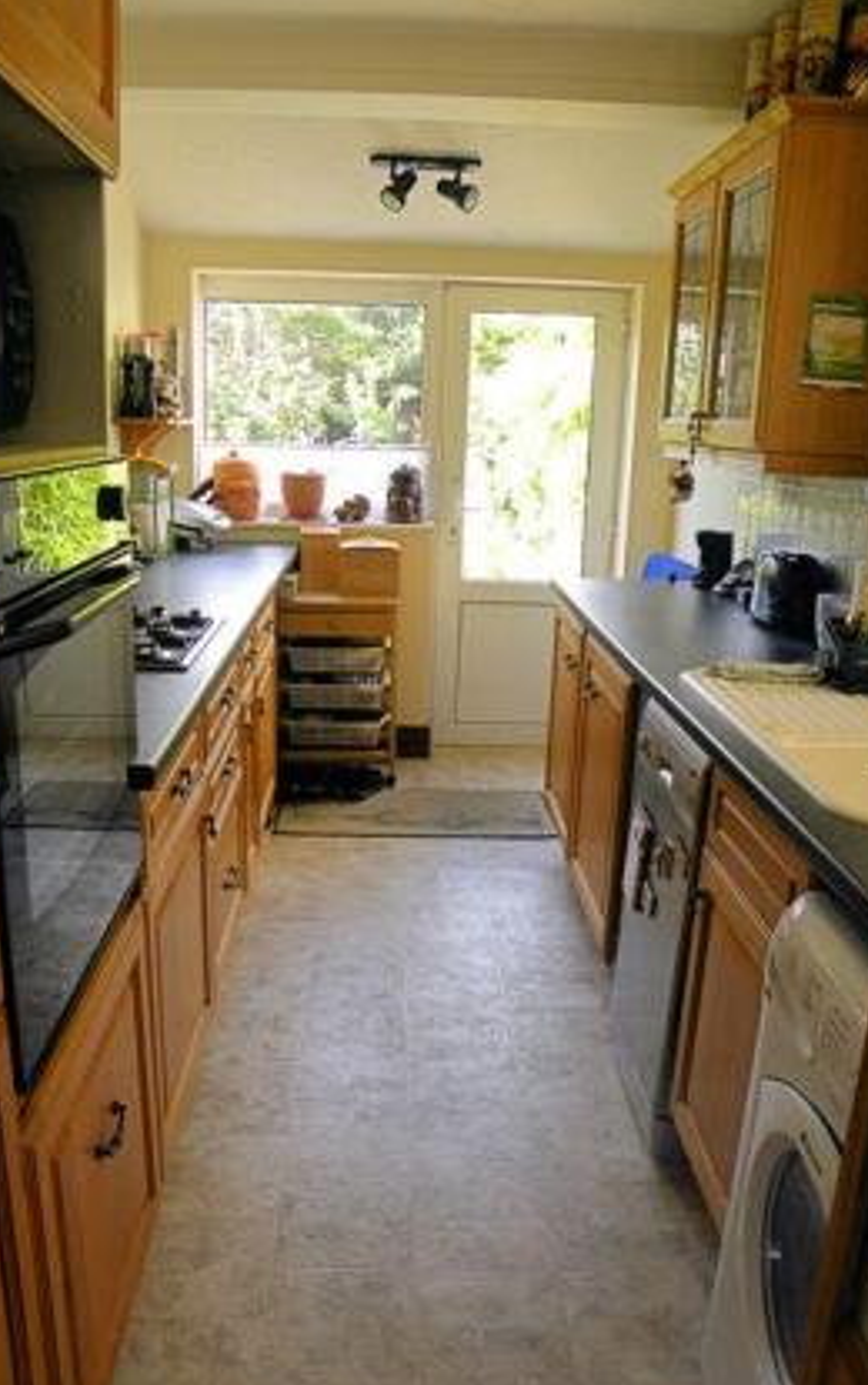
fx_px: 1096
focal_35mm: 29
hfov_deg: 43.2
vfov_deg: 64.6
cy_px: 709
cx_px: 394
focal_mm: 4.6
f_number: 2.8
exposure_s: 1/68.7
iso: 78
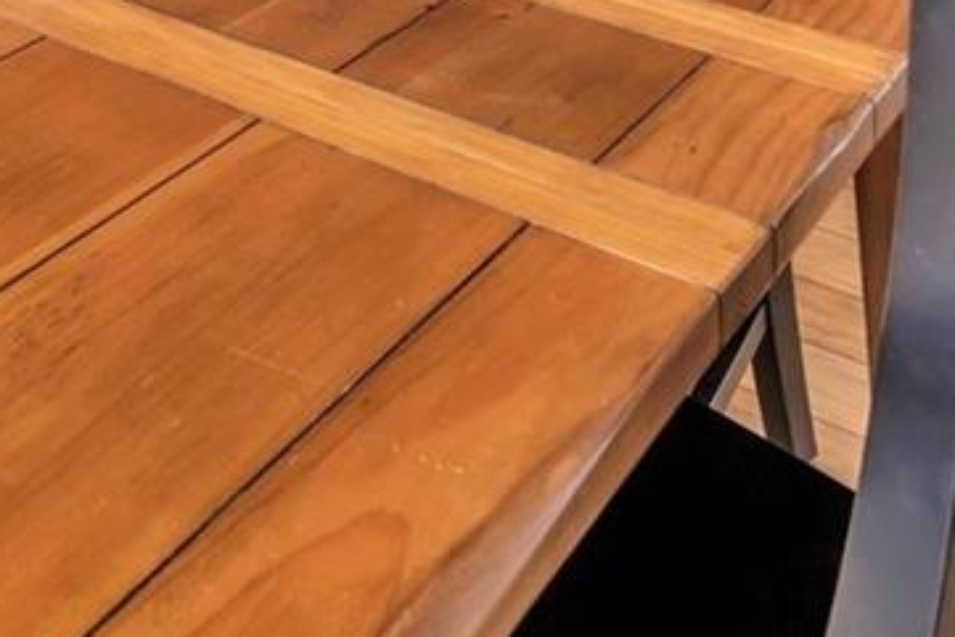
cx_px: -312
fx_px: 1645
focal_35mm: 62
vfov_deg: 15.9
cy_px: -719
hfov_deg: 26.9
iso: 80
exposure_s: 1/1.25
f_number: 9
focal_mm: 14
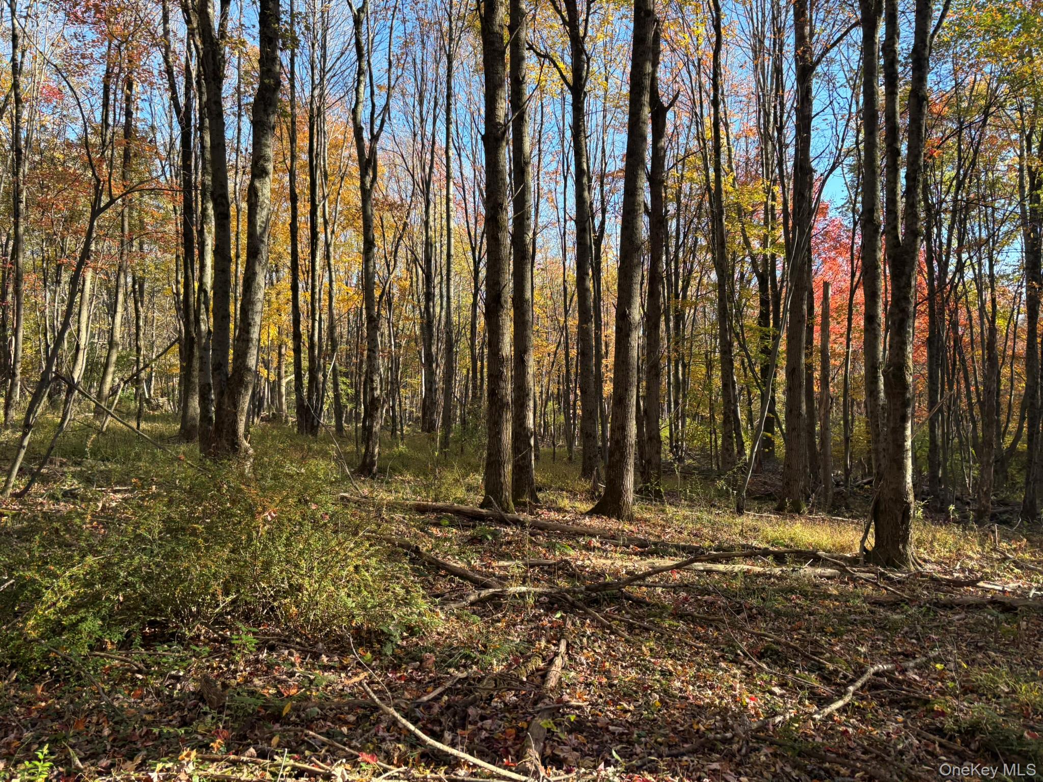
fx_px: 783
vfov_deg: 53.1
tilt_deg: +3.7
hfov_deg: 67.3
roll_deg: -2.4
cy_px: 391
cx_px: 522
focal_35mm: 26
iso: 64
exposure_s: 1/350
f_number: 1.6
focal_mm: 5.96
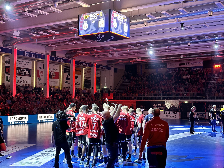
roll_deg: -0.6
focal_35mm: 48
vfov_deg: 30.3
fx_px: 311
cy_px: 84
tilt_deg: +2.3
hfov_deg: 39.7
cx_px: 112
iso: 640
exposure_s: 1/30
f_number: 1.78
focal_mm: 6.86
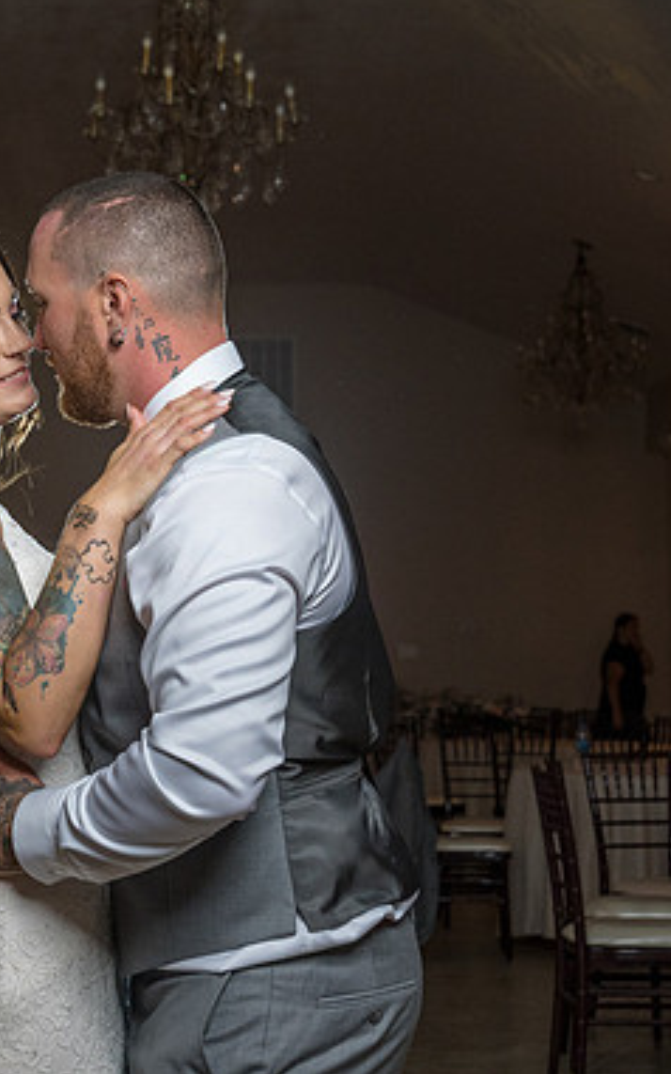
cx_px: 154
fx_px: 2342
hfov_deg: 16.2
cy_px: 542
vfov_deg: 25.8
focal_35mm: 80
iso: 2000
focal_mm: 46
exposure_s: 1/200
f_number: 5.6
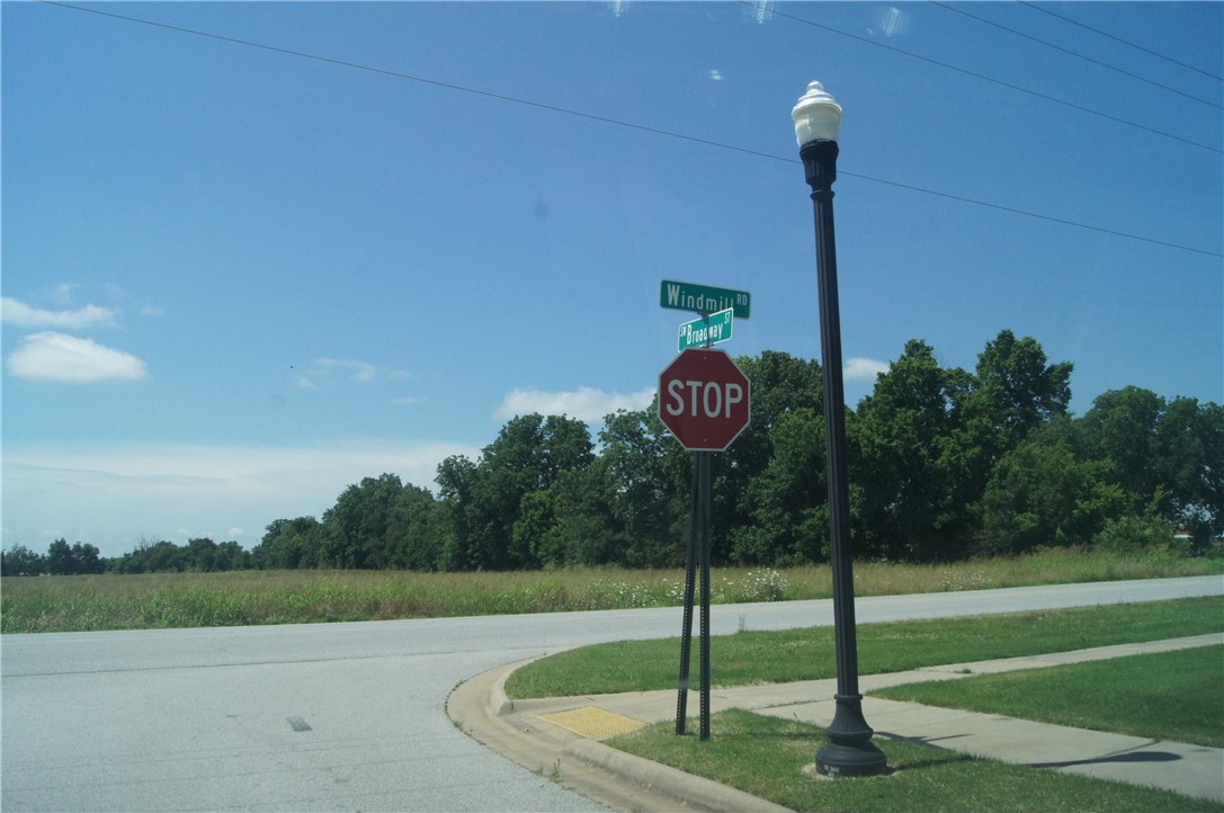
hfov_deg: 67.4
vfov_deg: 47.8
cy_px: 406
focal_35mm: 27
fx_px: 917
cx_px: 612
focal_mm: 18
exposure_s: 1/1000
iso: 800
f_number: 11
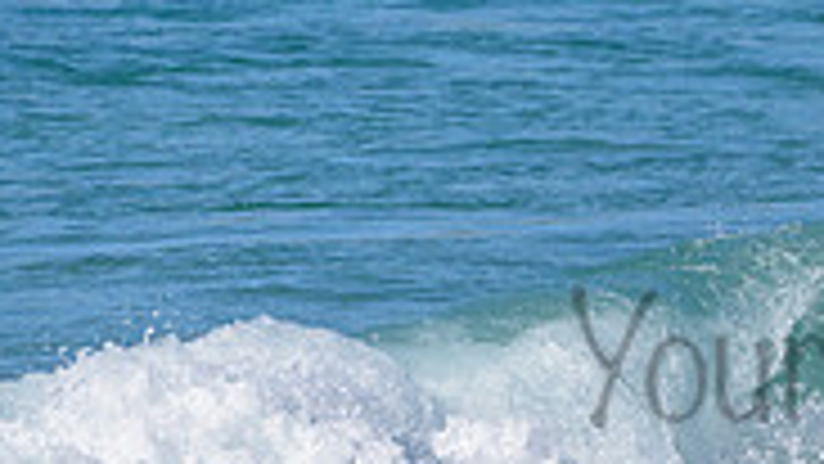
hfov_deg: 1.3
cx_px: 1036
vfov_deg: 0.7
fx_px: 36209
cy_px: 318
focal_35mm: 1657
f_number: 5.6
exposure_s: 1/2000
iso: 160
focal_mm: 500
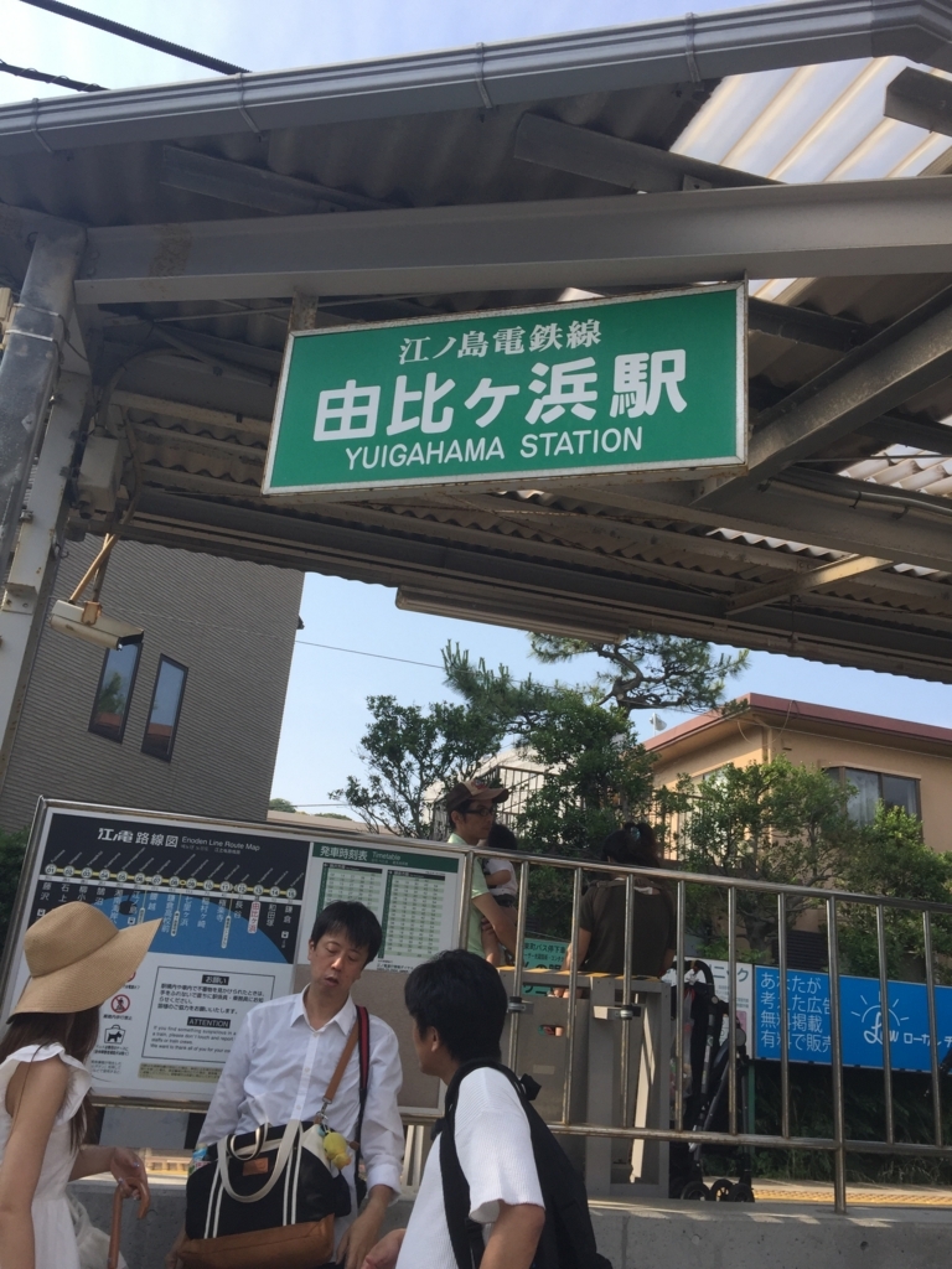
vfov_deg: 61.7
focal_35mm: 29
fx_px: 1063
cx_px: 476
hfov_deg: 48.2
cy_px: 634
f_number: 2.2
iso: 32
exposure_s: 1/1068
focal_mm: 4.15
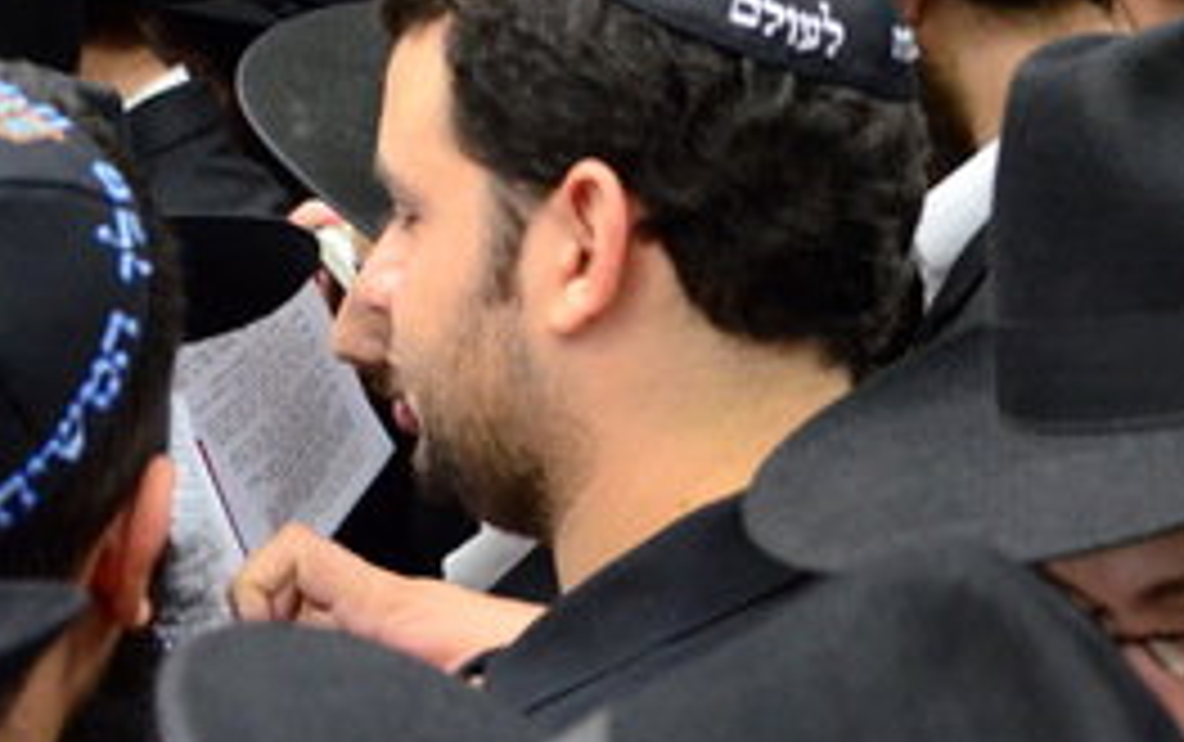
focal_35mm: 102
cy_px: -310
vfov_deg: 12.3
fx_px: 3295
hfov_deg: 19.8
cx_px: 1143
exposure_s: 1/80
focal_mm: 22
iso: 2000
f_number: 3.5
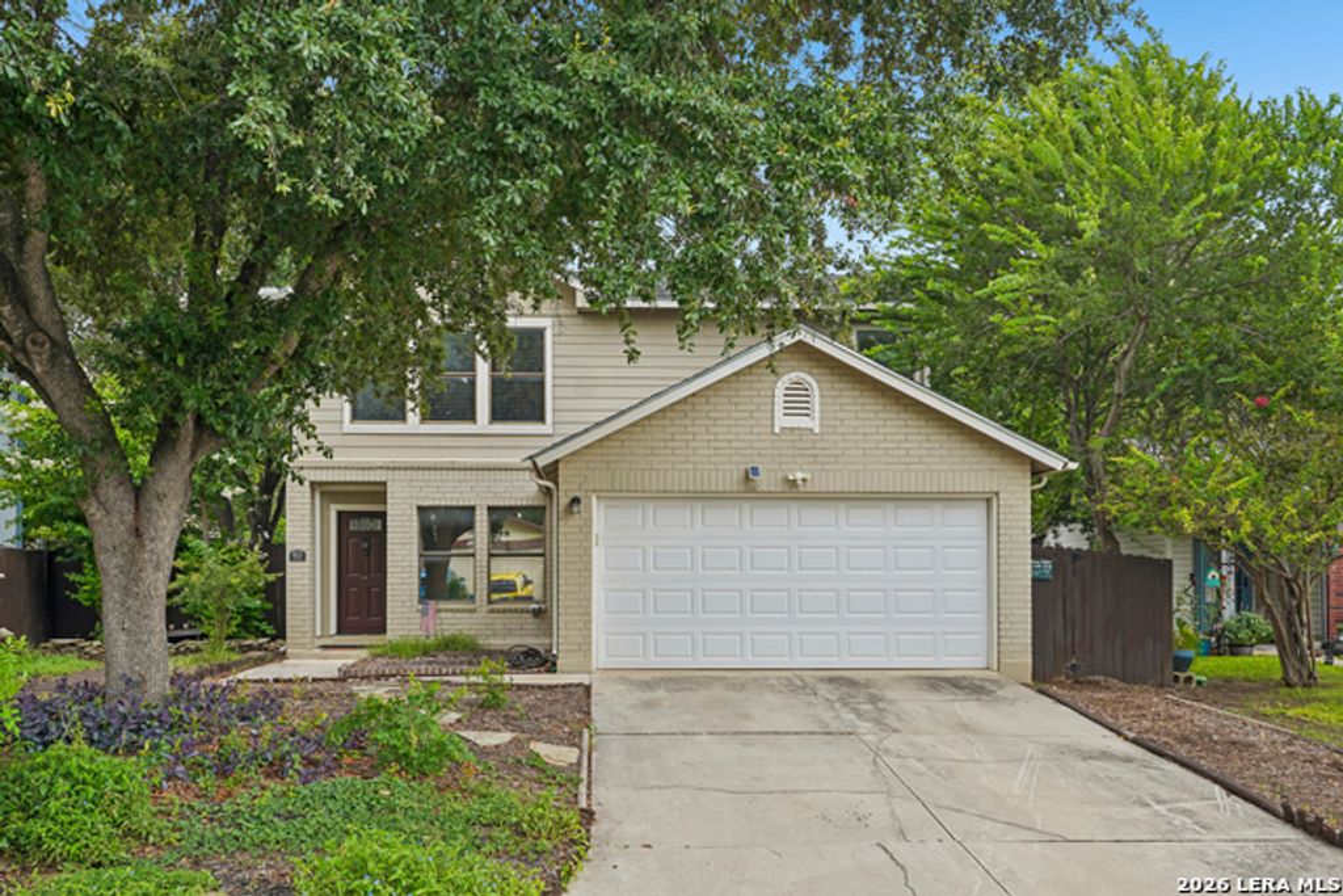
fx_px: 1157
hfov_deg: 60.3
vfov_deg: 42.3
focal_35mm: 31
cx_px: 672
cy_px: 448
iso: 100
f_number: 8
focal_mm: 31
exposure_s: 1/60
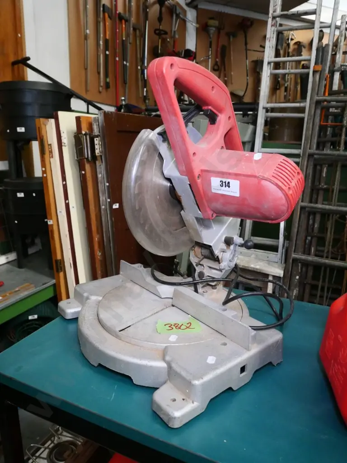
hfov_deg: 56.8
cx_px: 174
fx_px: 321
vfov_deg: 71.6
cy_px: 232
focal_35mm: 24
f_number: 4.5
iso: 3200
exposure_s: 1/250
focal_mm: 12
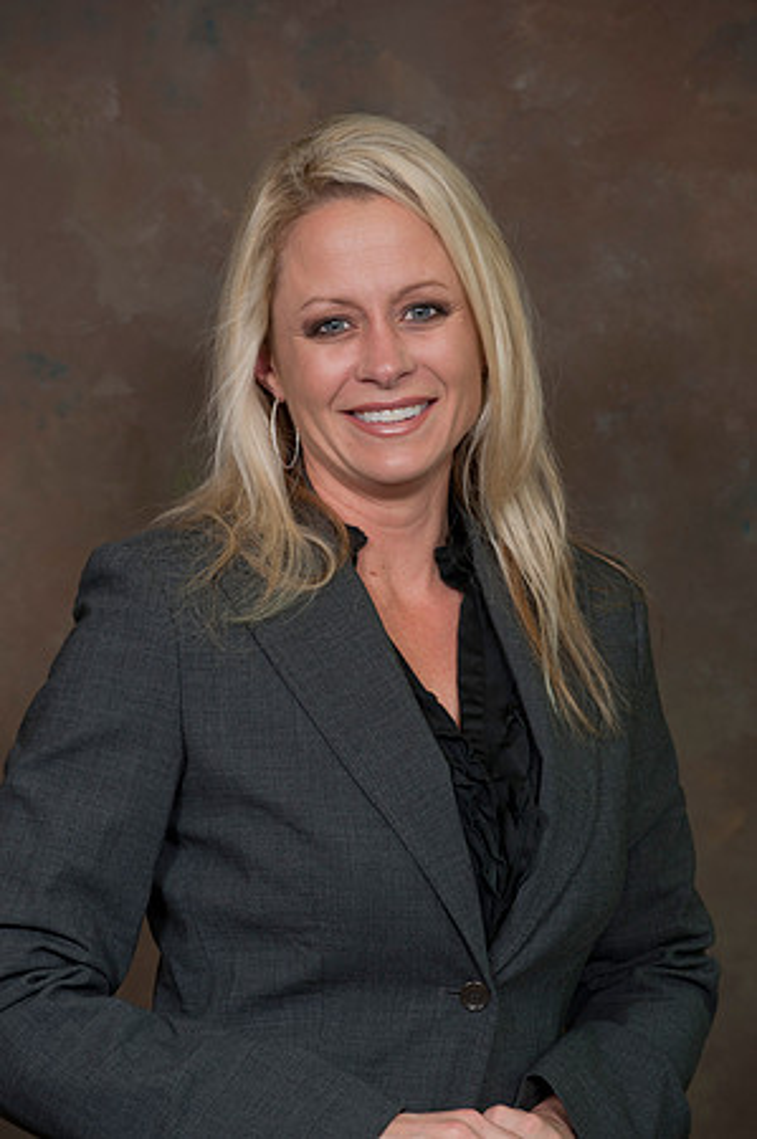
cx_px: 378
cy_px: 570
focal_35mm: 160
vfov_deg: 12.9
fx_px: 5058
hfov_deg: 8.6
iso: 320
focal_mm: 160
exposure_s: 1/125
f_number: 5.6
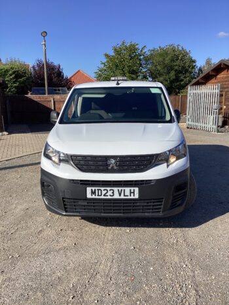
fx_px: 274
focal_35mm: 31
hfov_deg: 45.4
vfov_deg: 58.4
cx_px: 114
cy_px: 152
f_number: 2.4
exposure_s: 1/1456
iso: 25
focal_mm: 3.3
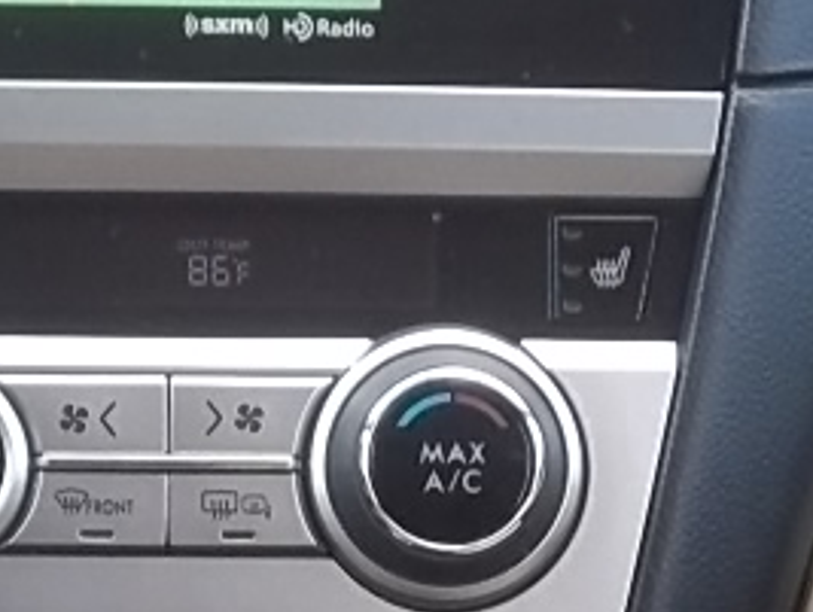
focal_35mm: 225
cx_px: -55
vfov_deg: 6.6
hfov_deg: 8.7
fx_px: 5292
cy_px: 484
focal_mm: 8.3
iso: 160
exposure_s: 1/30
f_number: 4.58
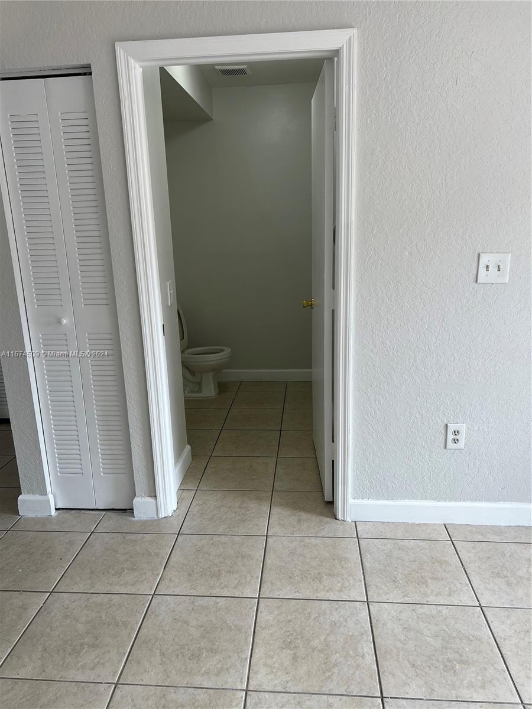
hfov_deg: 53.1
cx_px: 266
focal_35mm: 26
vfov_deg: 67.3
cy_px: 354
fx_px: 533
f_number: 1.5
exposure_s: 1/120
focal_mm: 5.7
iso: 40
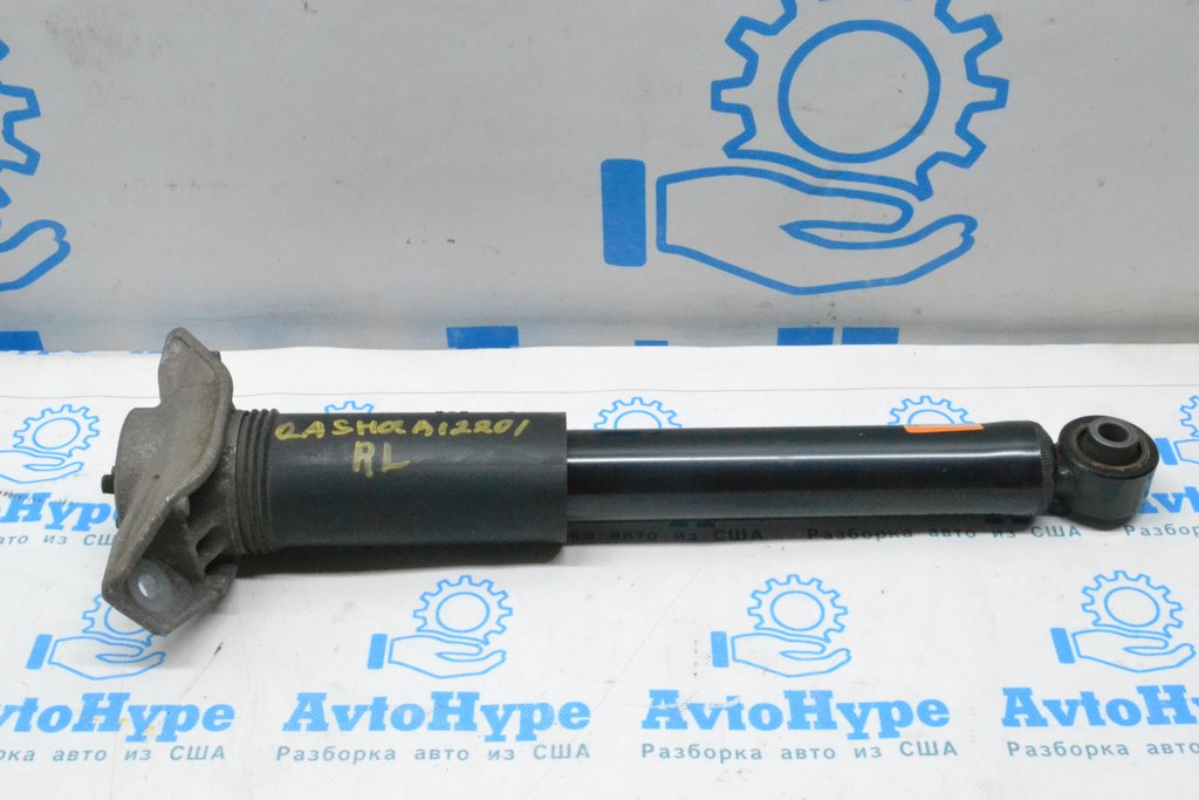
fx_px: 1499
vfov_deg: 29.9
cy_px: 400
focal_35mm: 45
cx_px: 600
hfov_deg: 43.6
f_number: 18
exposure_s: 1/50
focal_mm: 30
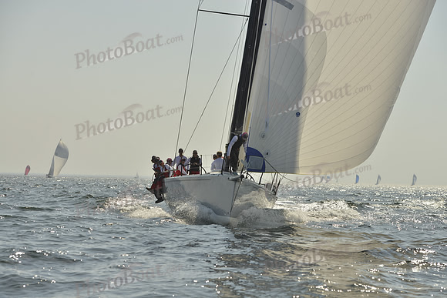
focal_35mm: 105
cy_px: 149
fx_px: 1304
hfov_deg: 19.5
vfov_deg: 13.0
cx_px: 224
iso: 200
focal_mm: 105
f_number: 6.3
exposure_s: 1/2500
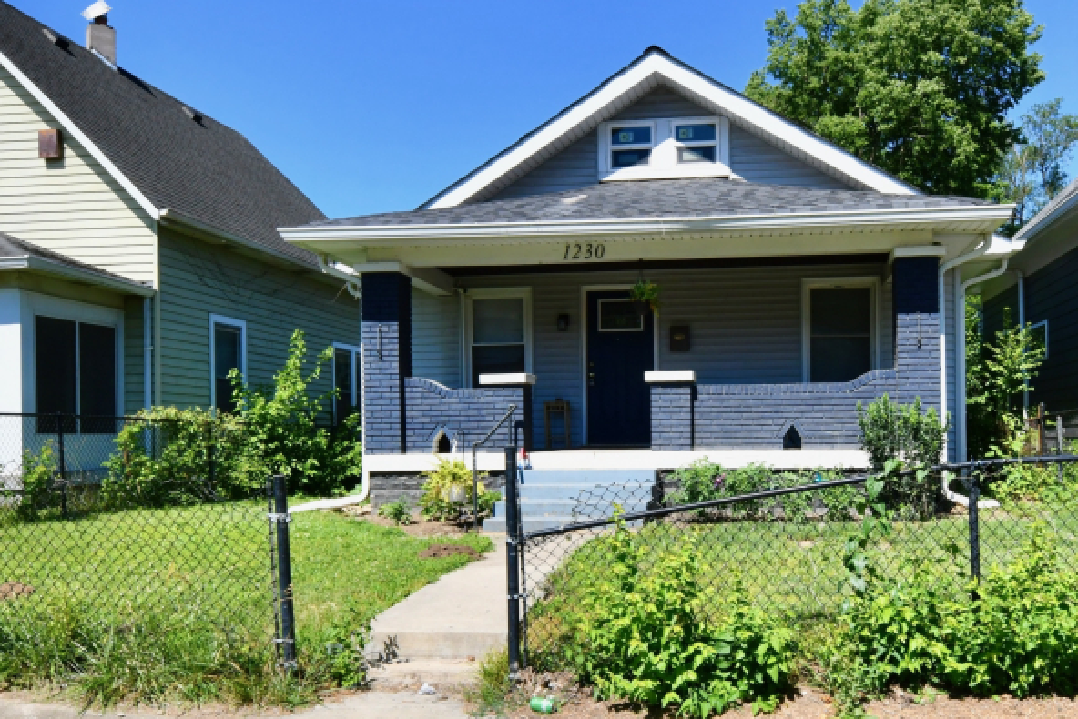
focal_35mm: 19
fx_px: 569
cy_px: 317
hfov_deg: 86.1
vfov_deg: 64.4
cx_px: 634
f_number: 13
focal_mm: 15
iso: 640
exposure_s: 1/640
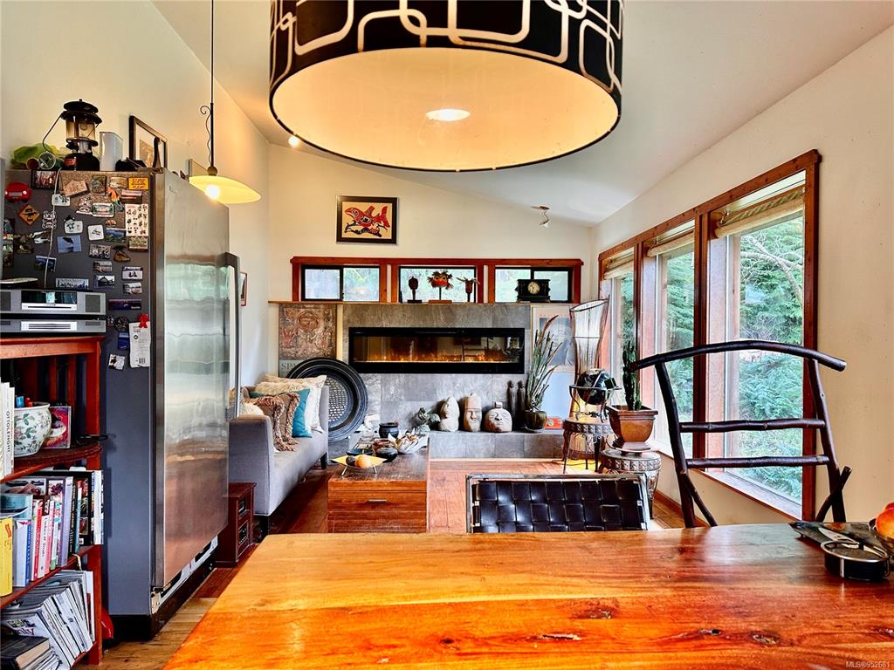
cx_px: 447
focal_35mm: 24
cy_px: 335
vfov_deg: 56.8
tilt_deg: +0.0
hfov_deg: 71.6
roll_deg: -0.6
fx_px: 620
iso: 160
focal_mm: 6.86
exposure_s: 1/60
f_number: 1.78
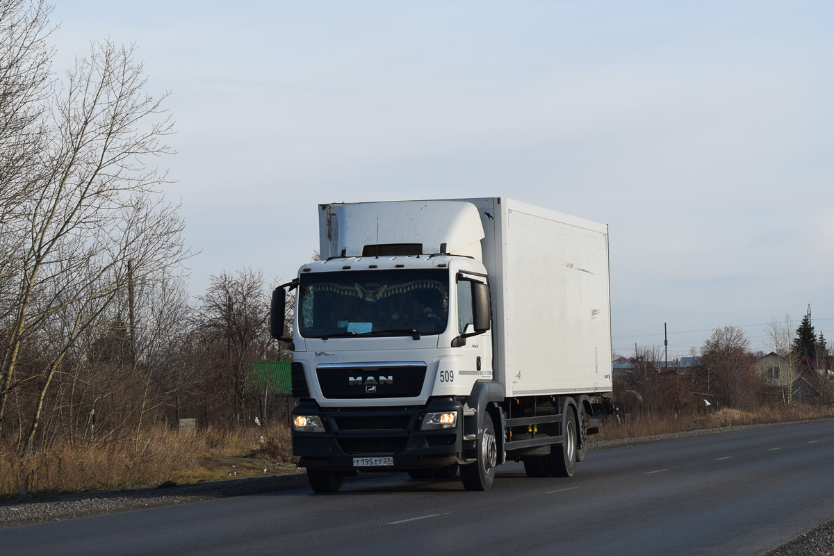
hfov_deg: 24.6
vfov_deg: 16.6
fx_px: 1911
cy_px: 278
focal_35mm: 82
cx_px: 417
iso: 200
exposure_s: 1/320
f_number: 9
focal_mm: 55
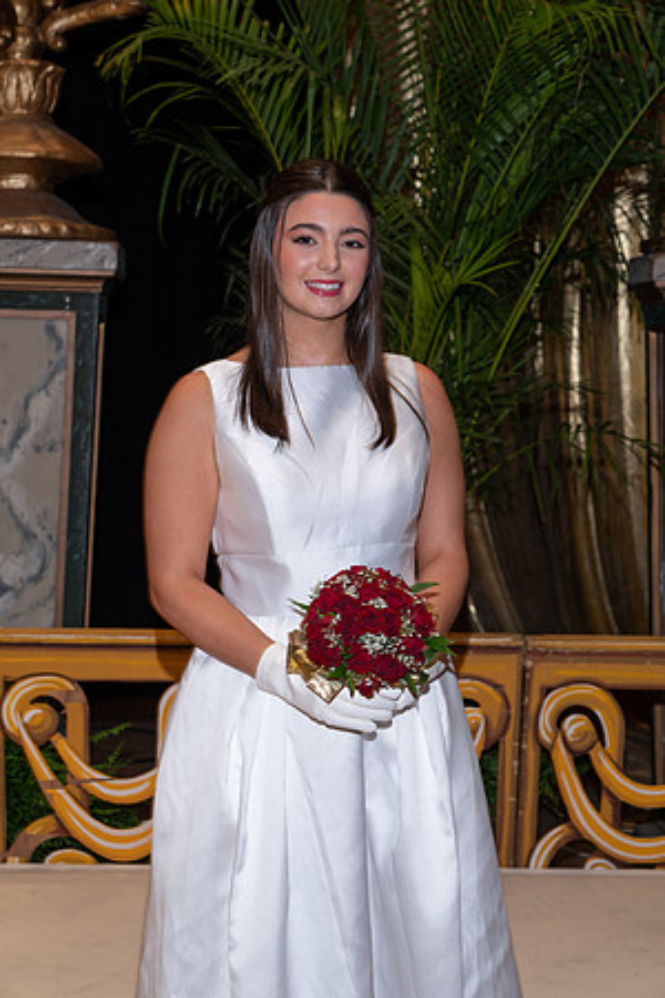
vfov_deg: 30.1
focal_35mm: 67
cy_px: 499
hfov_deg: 20.3
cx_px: 332
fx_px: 1856
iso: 400
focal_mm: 67
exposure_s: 1/50
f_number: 5.6
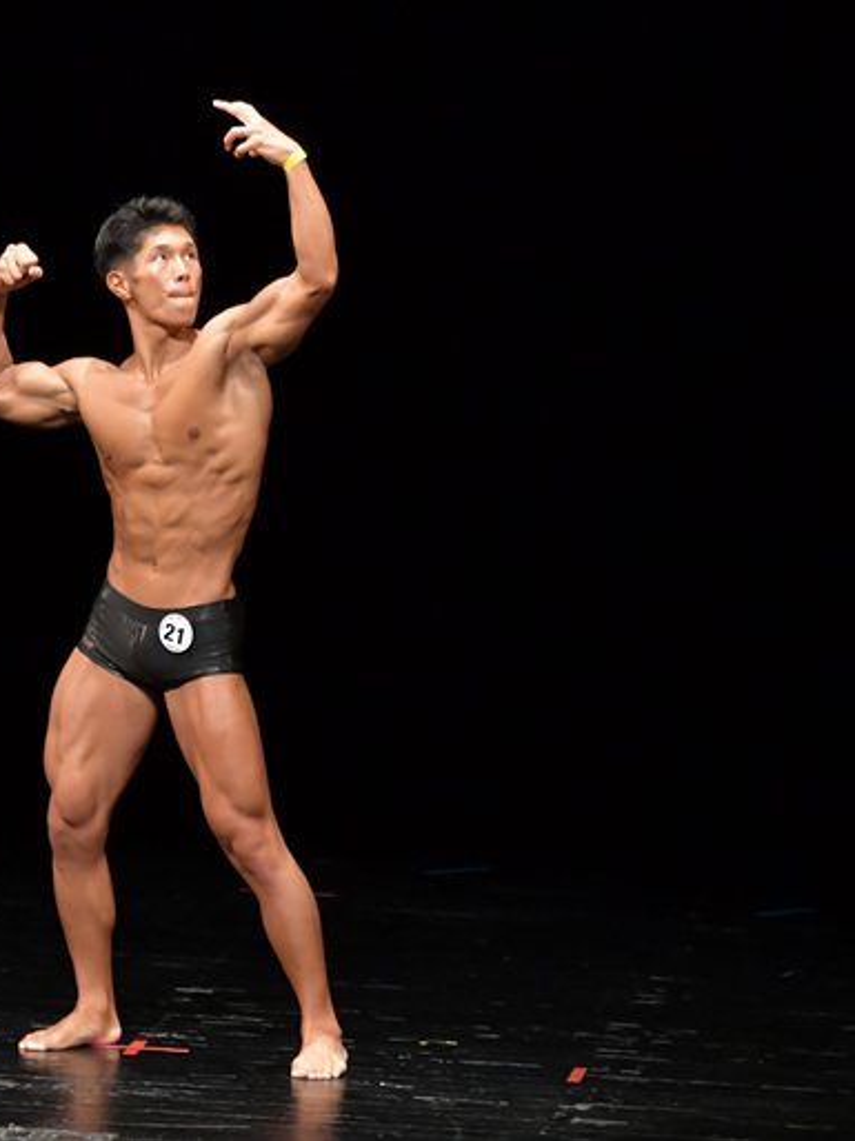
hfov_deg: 4.3
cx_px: 152
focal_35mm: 348
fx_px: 11470
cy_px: 570
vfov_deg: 5.7
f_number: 5.6
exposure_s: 1/400
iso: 4000
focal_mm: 160
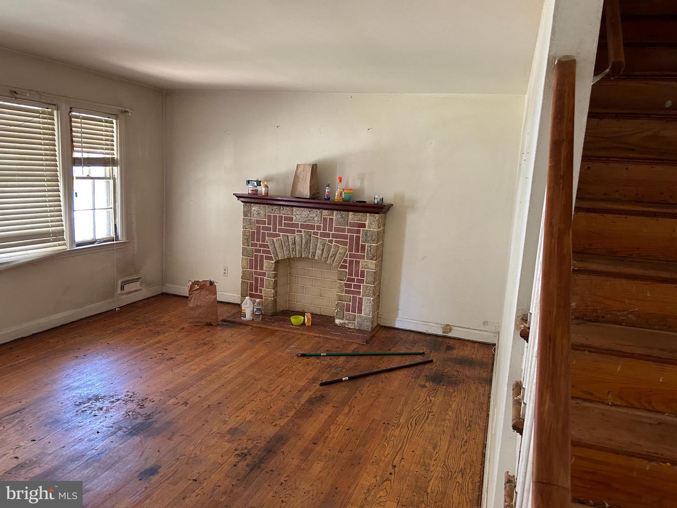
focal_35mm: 26
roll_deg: -3.8
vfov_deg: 53.1
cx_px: 338
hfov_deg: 67.3
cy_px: 254
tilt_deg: -10.2
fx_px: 508
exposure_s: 1/60
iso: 250
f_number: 1.5
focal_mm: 5.7
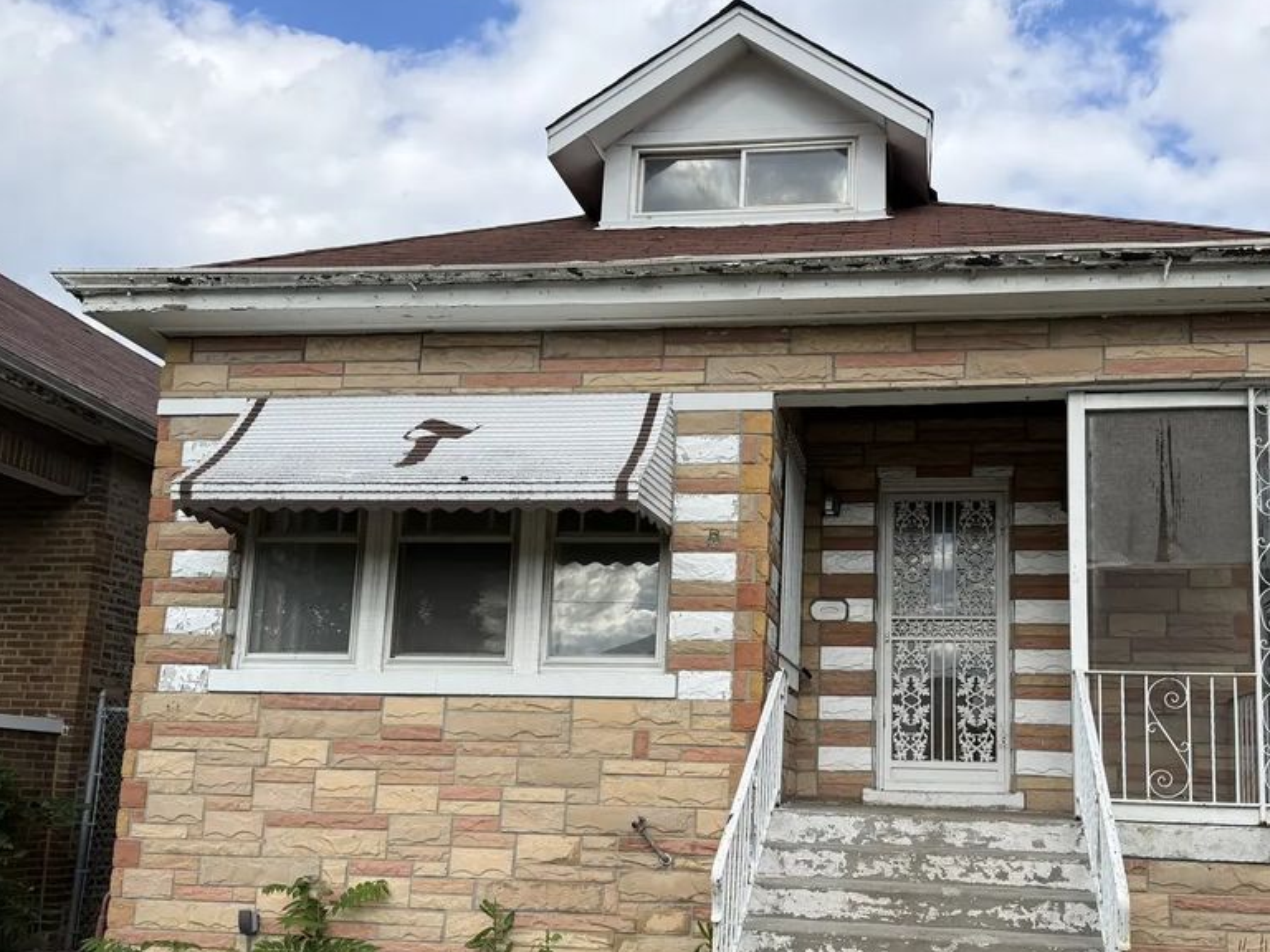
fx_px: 1174
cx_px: 757
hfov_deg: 56.4
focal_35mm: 32
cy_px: 616
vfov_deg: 43.7
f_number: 1.78
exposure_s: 1/2370
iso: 80
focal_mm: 6.76
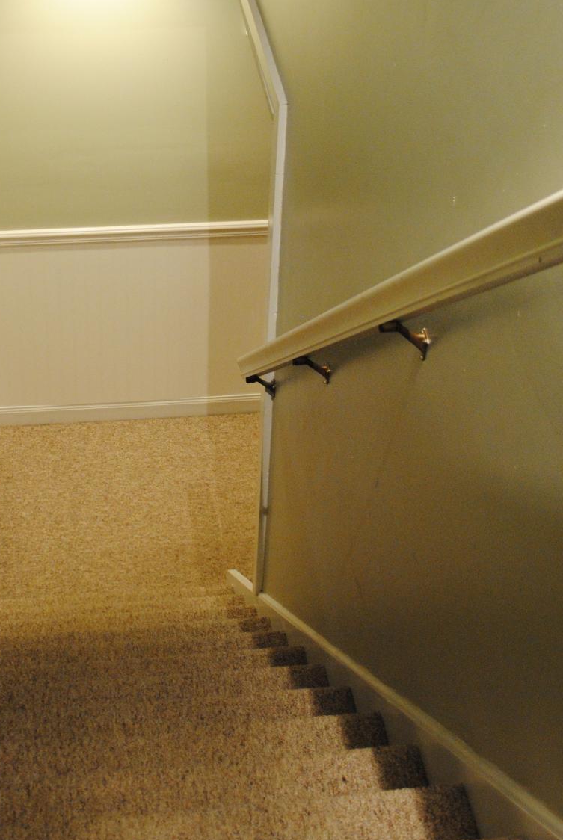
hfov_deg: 21.3
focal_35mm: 64
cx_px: 214
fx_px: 1496
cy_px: 219
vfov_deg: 30.9
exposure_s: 1/30
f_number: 4
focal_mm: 24
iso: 800
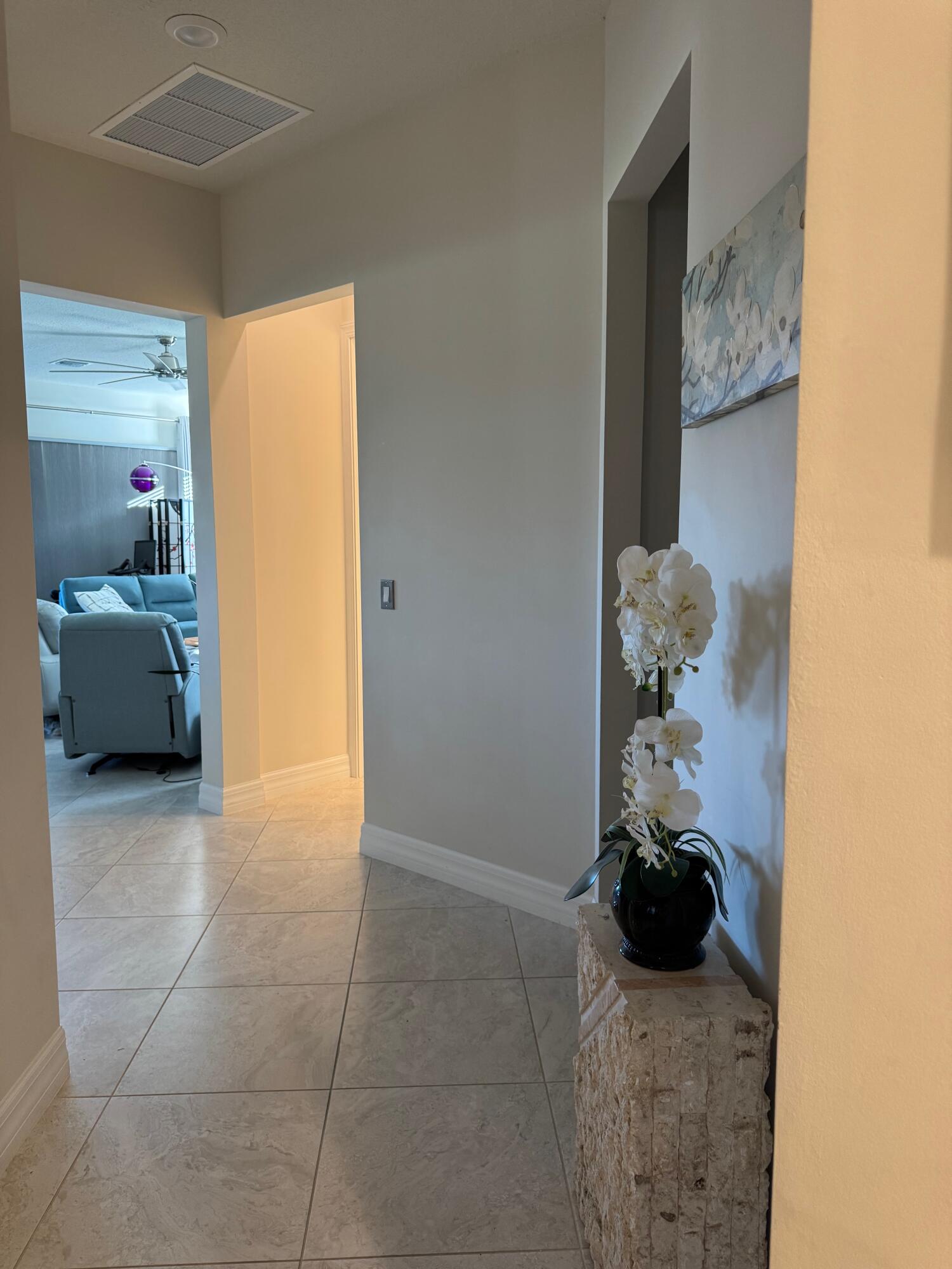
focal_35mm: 24
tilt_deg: -5.6
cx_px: 476
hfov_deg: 56.8
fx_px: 880
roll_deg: +0.4
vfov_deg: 71.6
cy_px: 634
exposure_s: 1/60
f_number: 1.78
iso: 200
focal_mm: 6.76
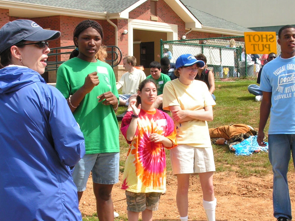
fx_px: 639
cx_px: 151
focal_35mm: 75
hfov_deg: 26.0
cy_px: 154
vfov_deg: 19.6
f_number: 6.3
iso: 50
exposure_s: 1/160
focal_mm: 8.6
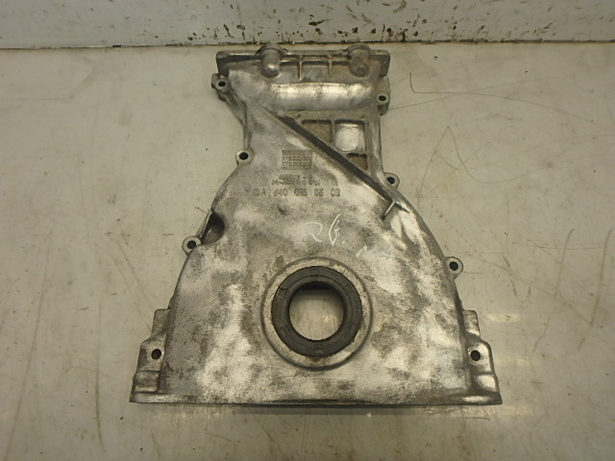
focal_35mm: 21
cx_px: 308
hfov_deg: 79.0
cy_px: 230
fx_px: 373
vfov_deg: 63.4
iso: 125
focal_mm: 3.7
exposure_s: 1/60
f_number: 3.5
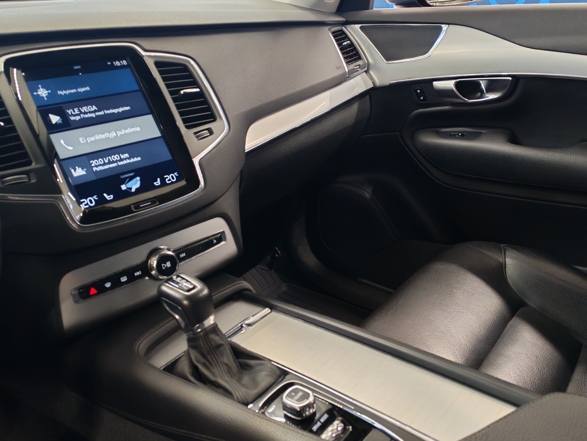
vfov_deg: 44.2
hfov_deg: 56.8
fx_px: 543
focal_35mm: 32
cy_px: 220
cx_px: 294
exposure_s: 1/50
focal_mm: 6.12
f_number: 1.9
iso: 1000
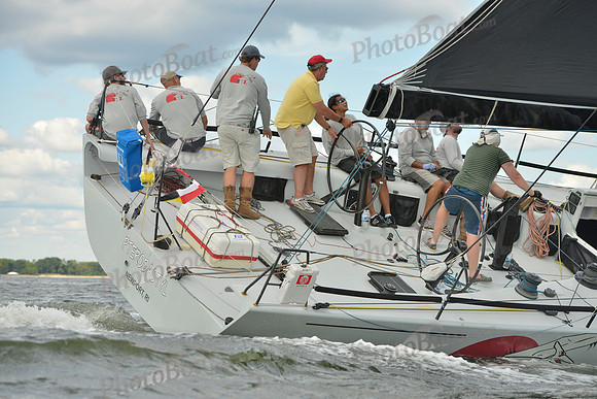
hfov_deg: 20.0
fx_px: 1692
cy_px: 200
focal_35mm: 102
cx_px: 298
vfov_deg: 13.4
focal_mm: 102
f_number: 5
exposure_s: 1/1000
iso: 200
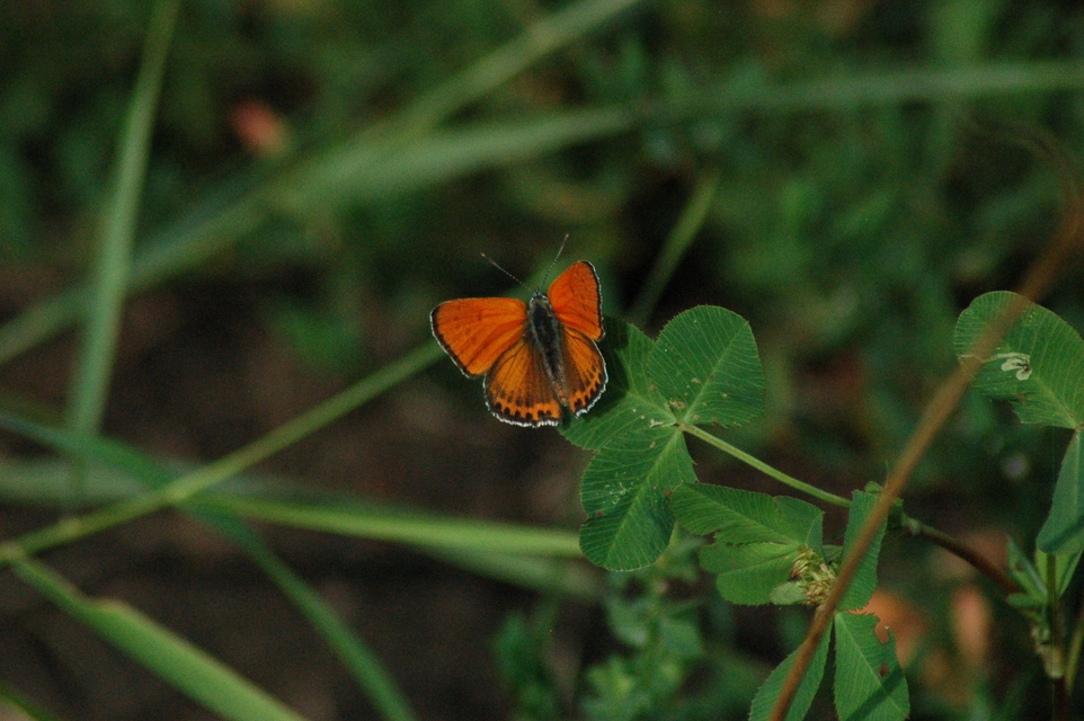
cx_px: 542
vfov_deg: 3.1
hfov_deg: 4.6
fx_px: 13540
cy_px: 360
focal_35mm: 450
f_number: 9
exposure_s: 1/4000
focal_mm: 300
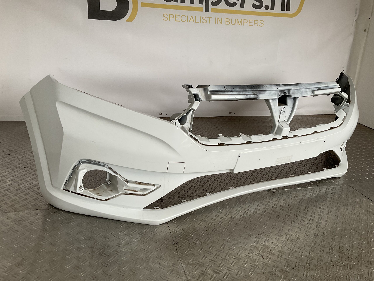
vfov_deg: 48.2
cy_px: 140
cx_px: 187
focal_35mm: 29
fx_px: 313
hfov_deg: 61.7
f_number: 1.8
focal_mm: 3
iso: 40
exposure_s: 1/60
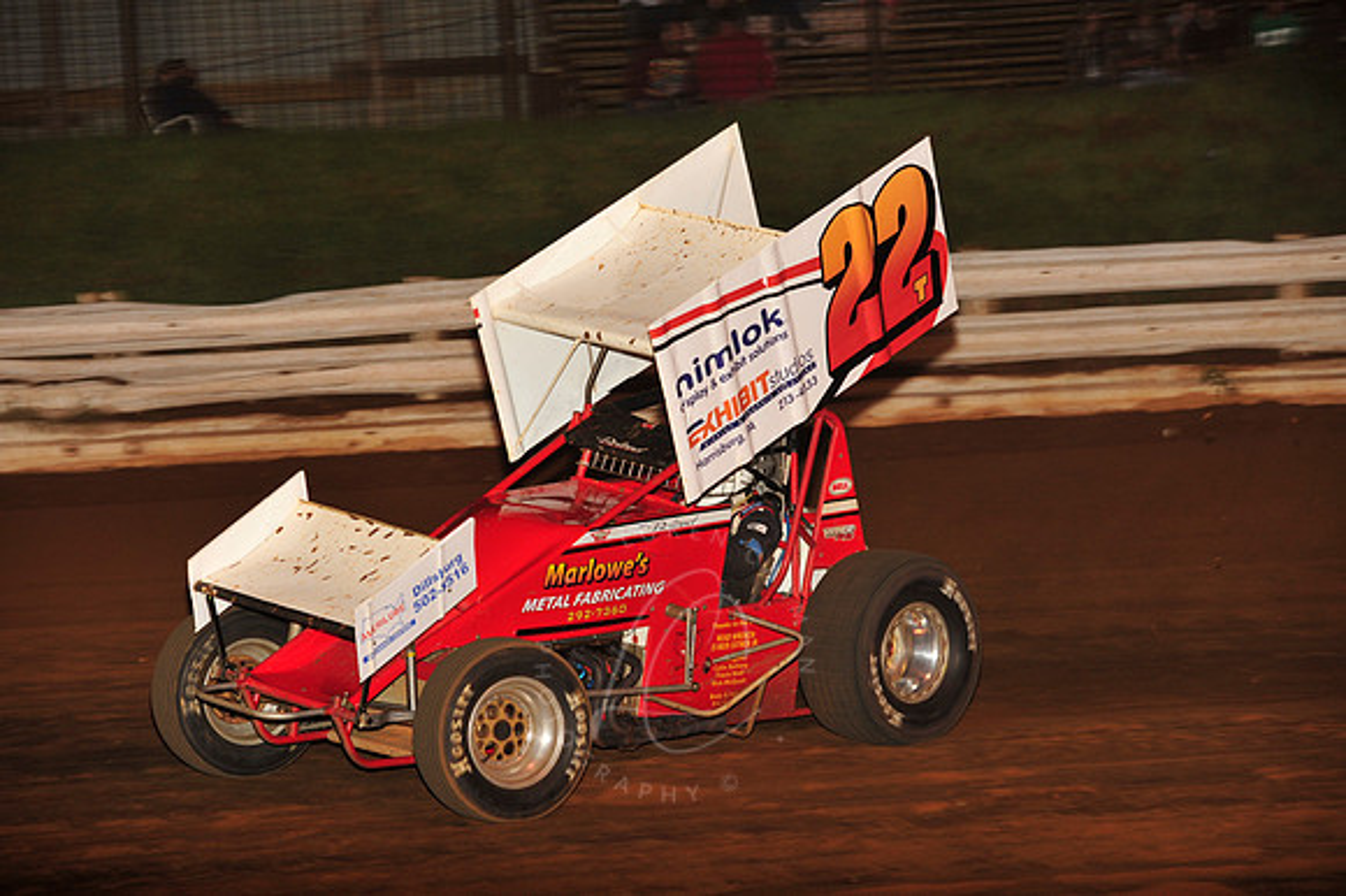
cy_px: 448
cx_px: 673
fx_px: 5044
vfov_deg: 10.1
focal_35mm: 135
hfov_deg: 15.2
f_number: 6.3
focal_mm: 135
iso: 800
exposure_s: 1/320
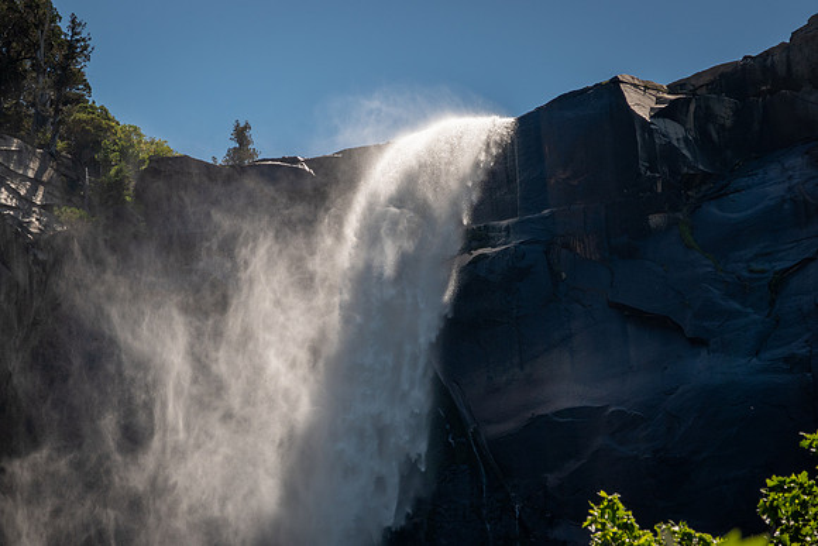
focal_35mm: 300
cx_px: 409
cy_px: 273
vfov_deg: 4.6
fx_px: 6818
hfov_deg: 6.9
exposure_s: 1/250
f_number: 9
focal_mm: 110.13
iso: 100
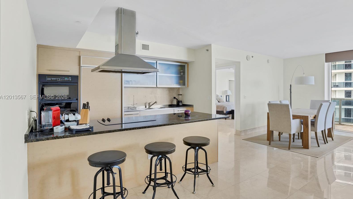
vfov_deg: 58.4
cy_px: 97
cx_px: 176
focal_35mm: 19
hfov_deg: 89.6
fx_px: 178
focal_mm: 18
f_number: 11
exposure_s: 10
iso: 200
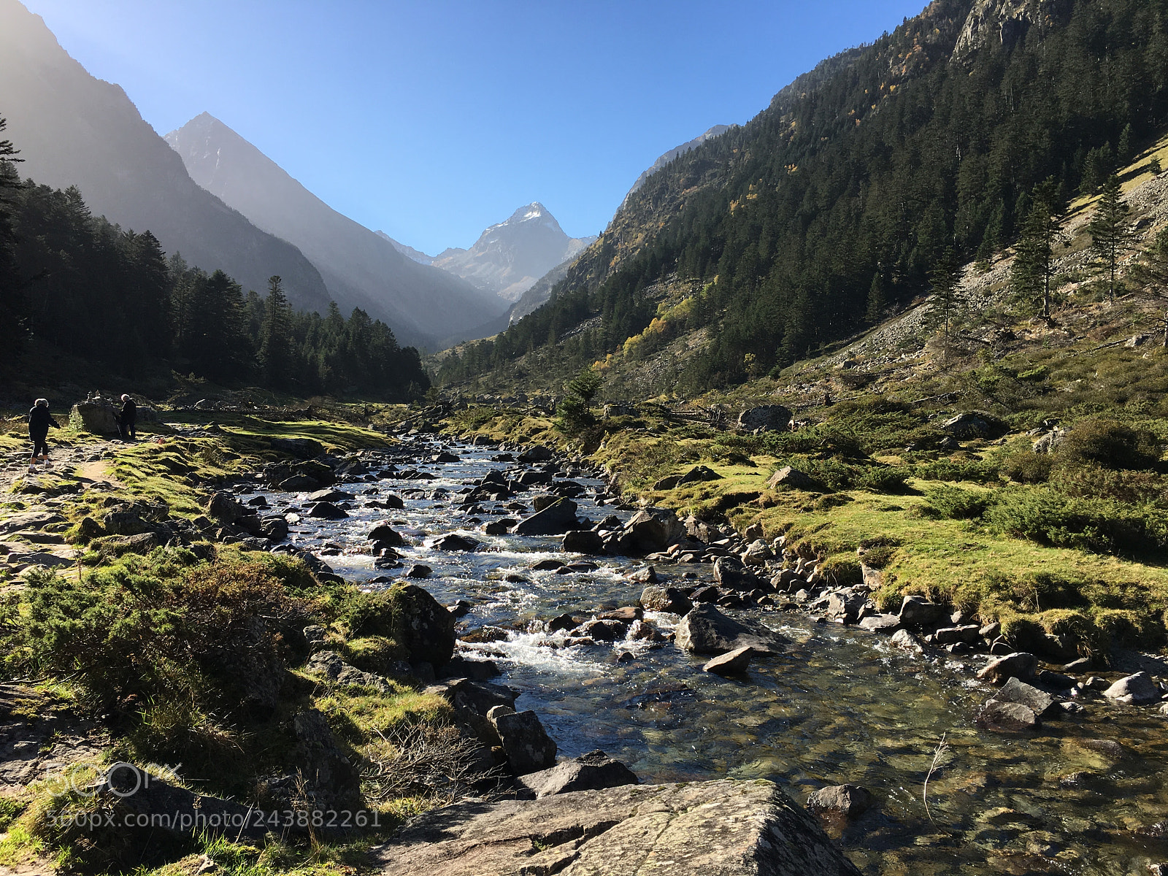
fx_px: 979
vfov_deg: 48.2
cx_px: 584
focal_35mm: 29
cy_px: 438
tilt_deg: +1.5
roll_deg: -1.0
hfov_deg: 61.7
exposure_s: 1/905
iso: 25
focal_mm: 4.15
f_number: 2.2
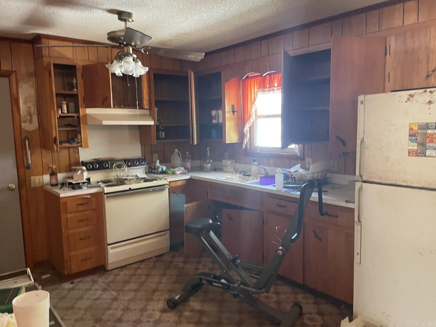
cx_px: 218
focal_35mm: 26
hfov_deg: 67.3
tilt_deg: -6.4
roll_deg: +1.4
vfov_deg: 53.1
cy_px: 164
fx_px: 327
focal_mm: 4.2
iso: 500
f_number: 1.6
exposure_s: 1/60
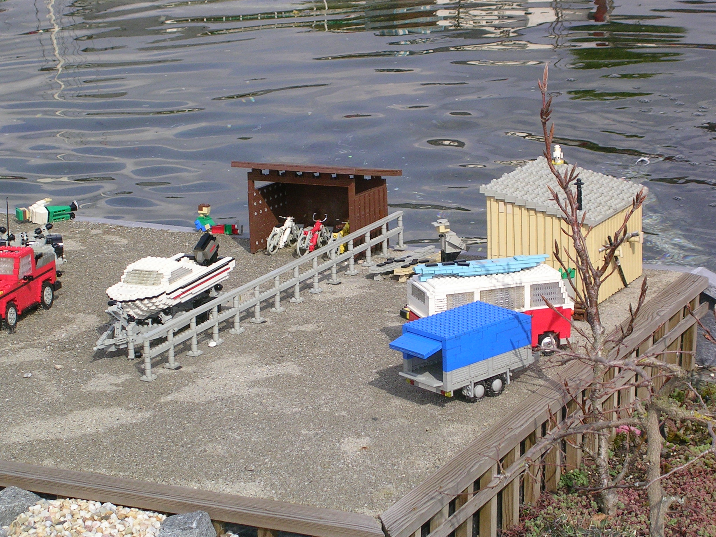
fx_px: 2379
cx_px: 358
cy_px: 268
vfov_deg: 12.9
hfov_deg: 17.1
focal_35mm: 115
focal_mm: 17.4
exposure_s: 1/600
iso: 71
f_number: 4.9
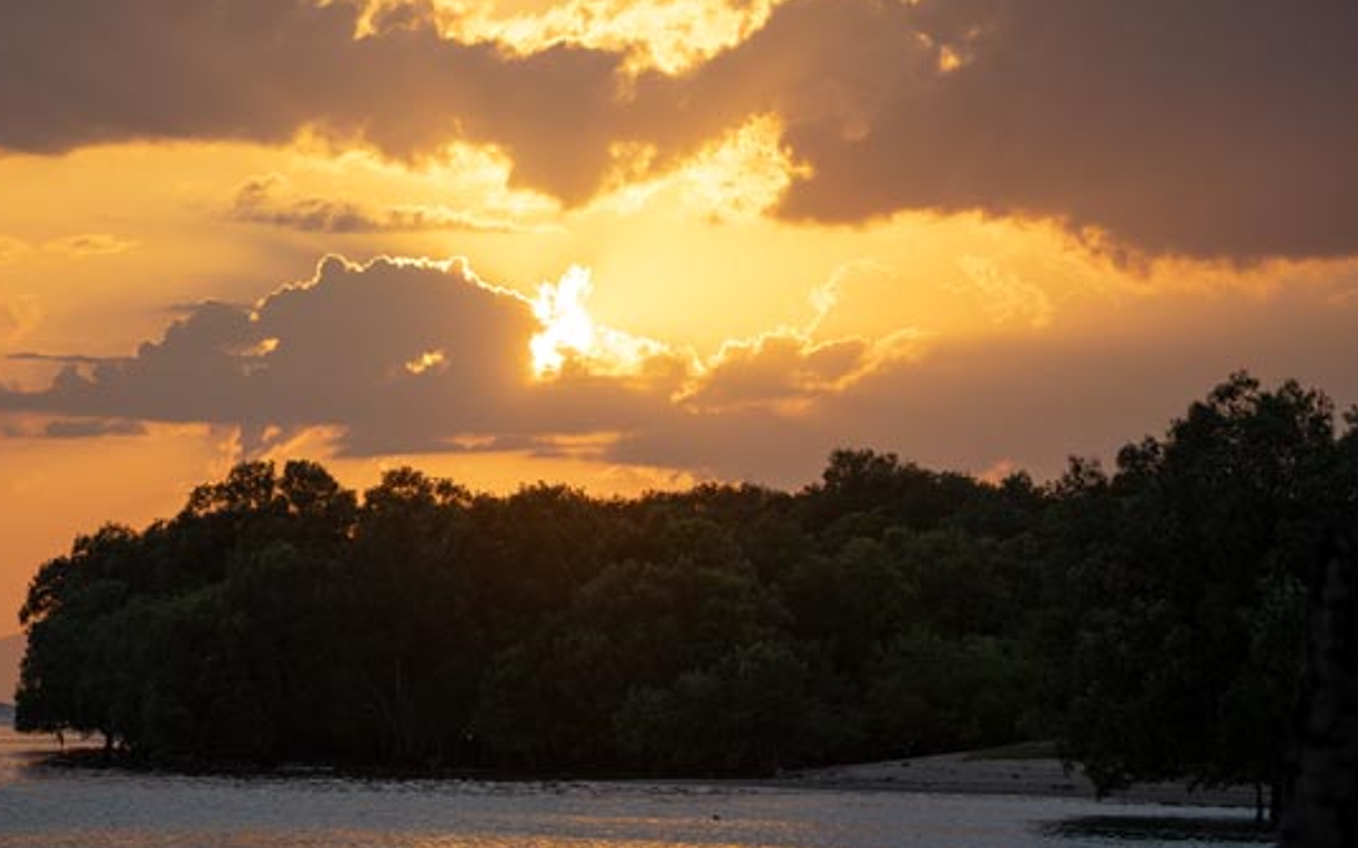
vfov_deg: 6.1
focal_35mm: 216
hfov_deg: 9.7
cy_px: 498
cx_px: 607
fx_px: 7992
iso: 250
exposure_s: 1/800
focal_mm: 189
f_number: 5.6
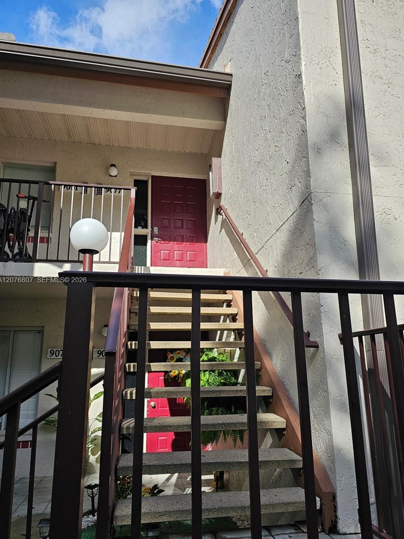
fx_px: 389
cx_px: 216
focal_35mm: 25
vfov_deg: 69.4
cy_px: 281
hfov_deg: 54.8
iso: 25
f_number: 1.7
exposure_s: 1/1019
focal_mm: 6.3
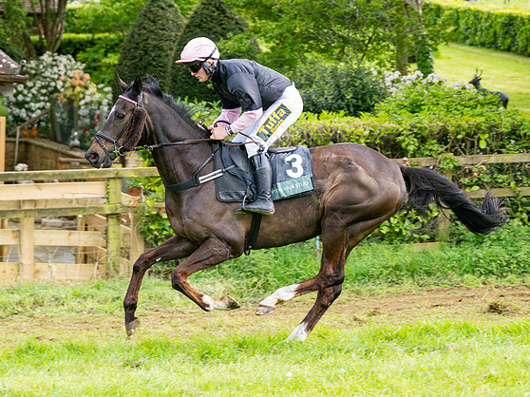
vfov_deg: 11.1
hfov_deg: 14.8
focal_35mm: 133
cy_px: 193
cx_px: 289
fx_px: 2035
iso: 400
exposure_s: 1/800
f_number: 4
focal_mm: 98
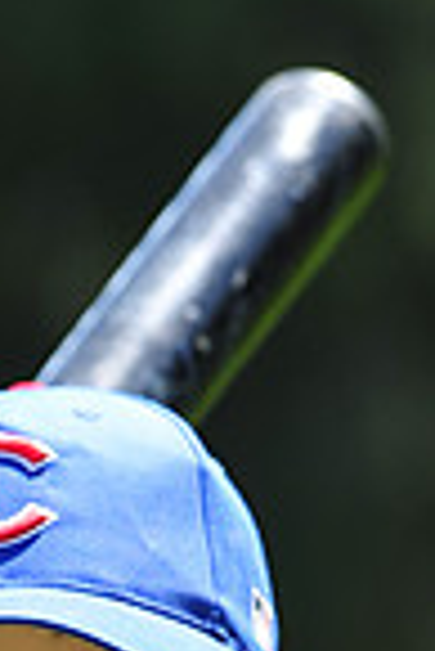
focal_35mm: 799
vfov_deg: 2.6
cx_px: -72
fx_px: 14446
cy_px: 1042
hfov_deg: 1.7
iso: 200
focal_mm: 200
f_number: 5.6
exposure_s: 1/400
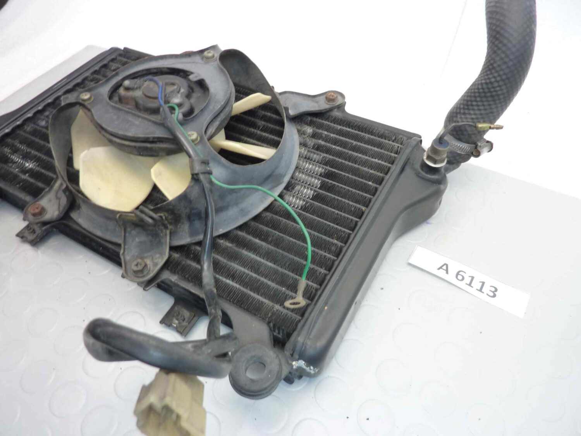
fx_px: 420
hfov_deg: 69.4
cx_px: 290
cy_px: 218
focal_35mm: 25
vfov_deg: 54.9
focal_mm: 4.1
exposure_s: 1/8
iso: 125
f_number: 3.3
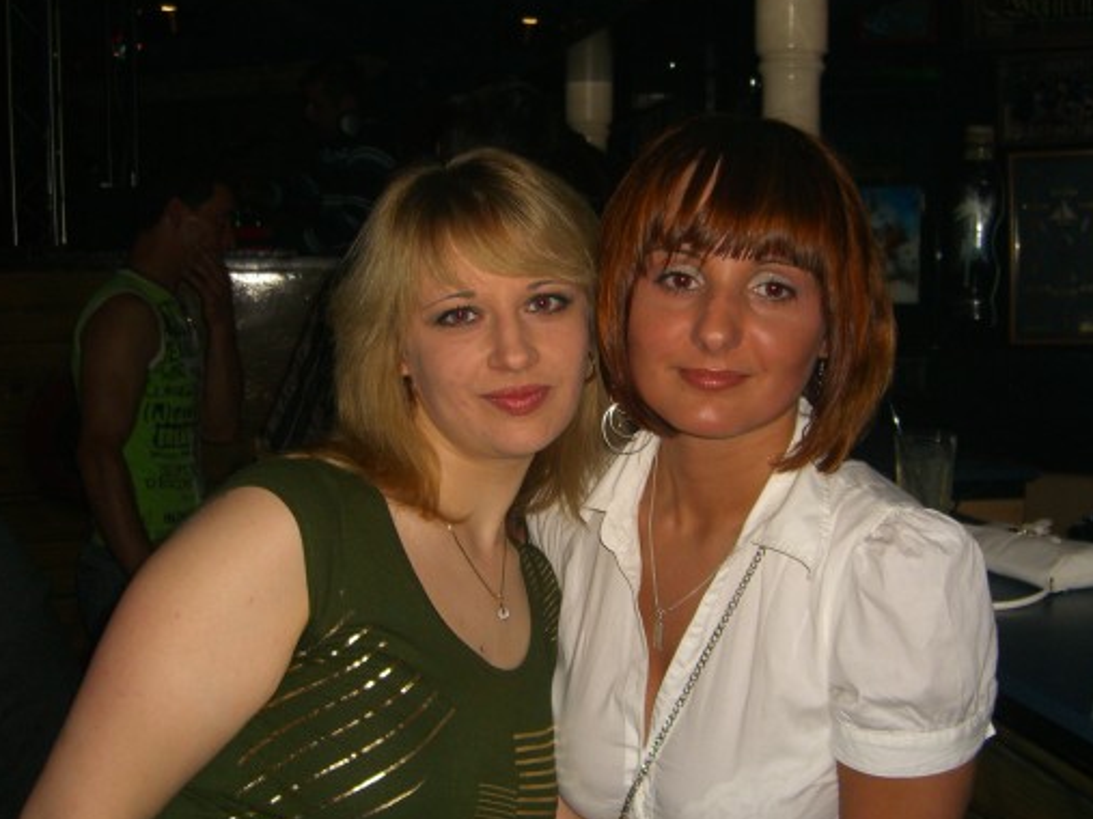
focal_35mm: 45
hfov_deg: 42.1
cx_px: 552
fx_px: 1421
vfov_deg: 32.2
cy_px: 420
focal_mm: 7.9
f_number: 2.8
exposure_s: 1/60
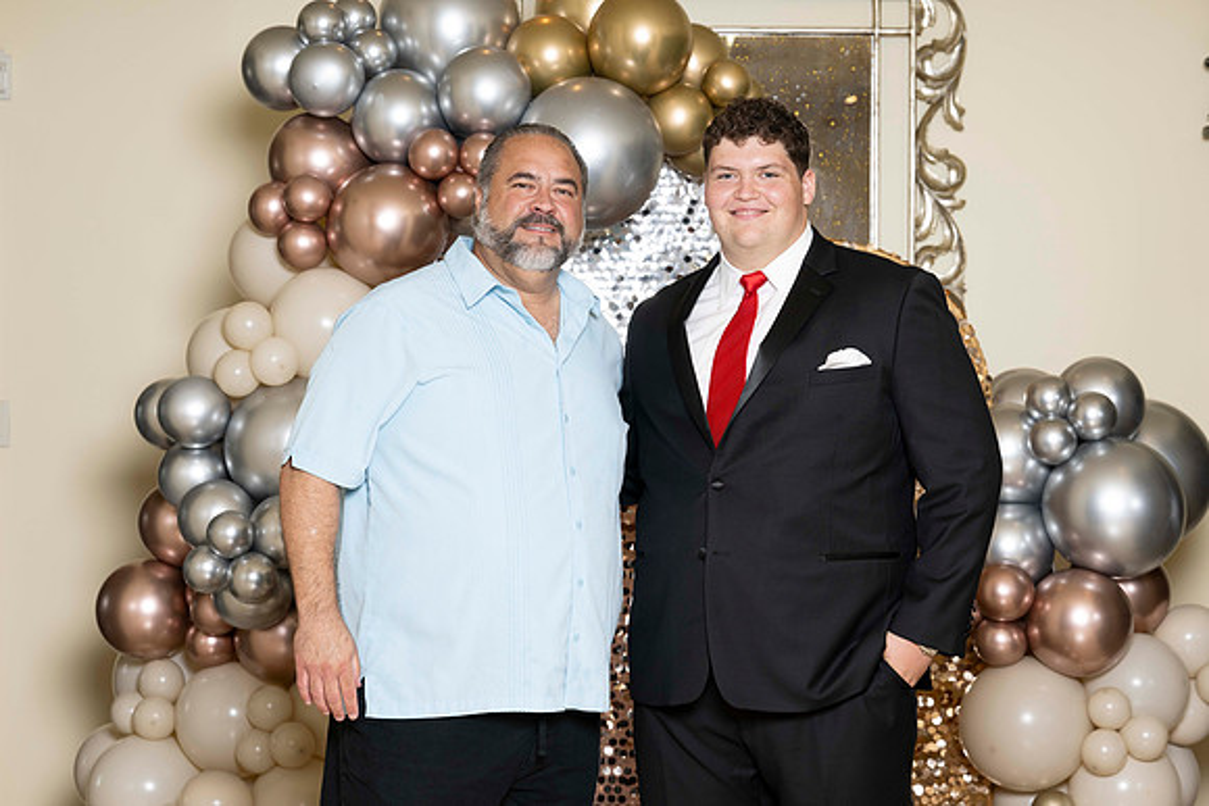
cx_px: 604
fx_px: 2956
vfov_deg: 15.5
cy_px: 403
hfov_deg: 23.1
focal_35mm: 88
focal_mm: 88
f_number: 5.6
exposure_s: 1/200
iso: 250
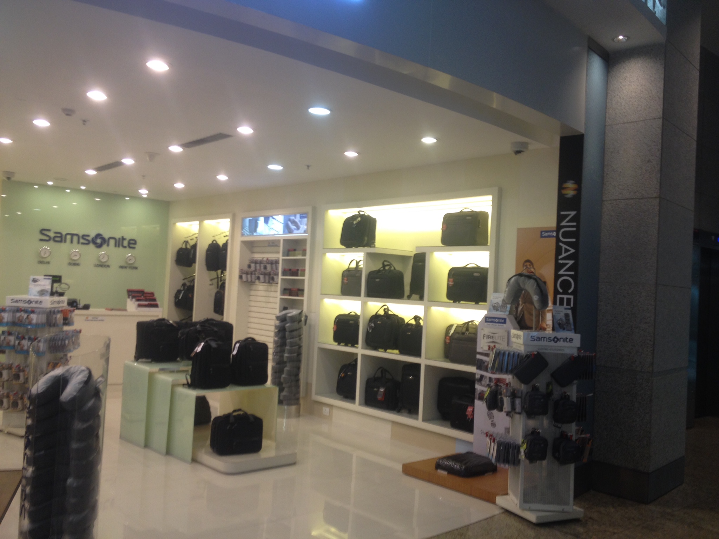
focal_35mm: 35
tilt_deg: -1.8
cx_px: 360
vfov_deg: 40.7
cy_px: 270
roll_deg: -2.0
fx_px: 727
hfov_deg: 52.6
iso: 50
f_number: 2.4
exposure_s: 1/20
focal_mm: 4.28
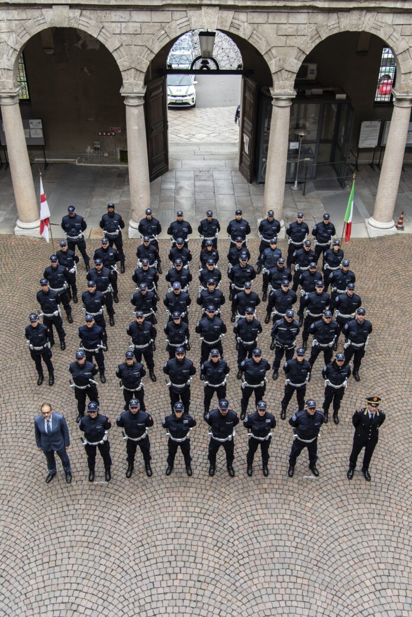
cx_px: 206
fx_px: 549
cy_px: 308
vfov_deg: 58.7
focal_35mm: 32
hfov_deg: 41.1
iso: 400
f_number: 4
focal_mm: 32
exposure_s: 1/60
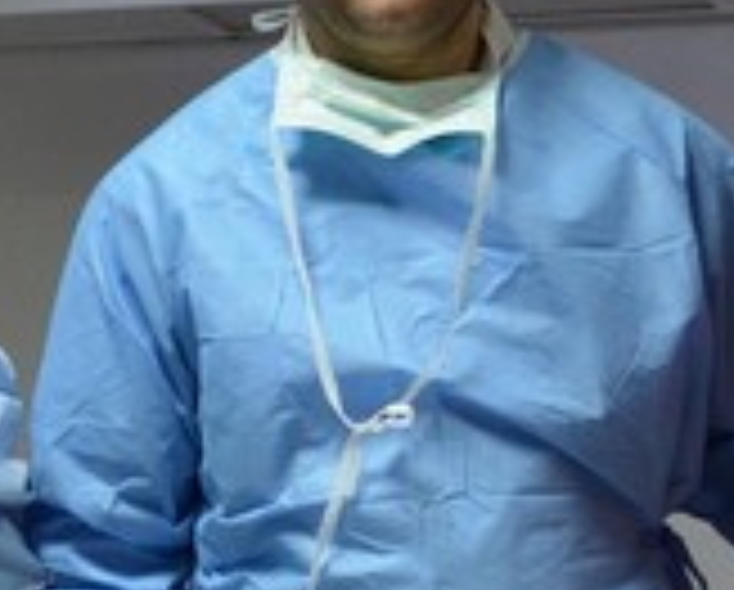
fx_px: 2633
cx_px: 419
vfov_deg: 12.7
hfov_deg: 15.9
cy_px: 459
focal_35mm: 121
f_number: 3.8
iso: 800
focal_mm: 22
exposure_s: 1/40
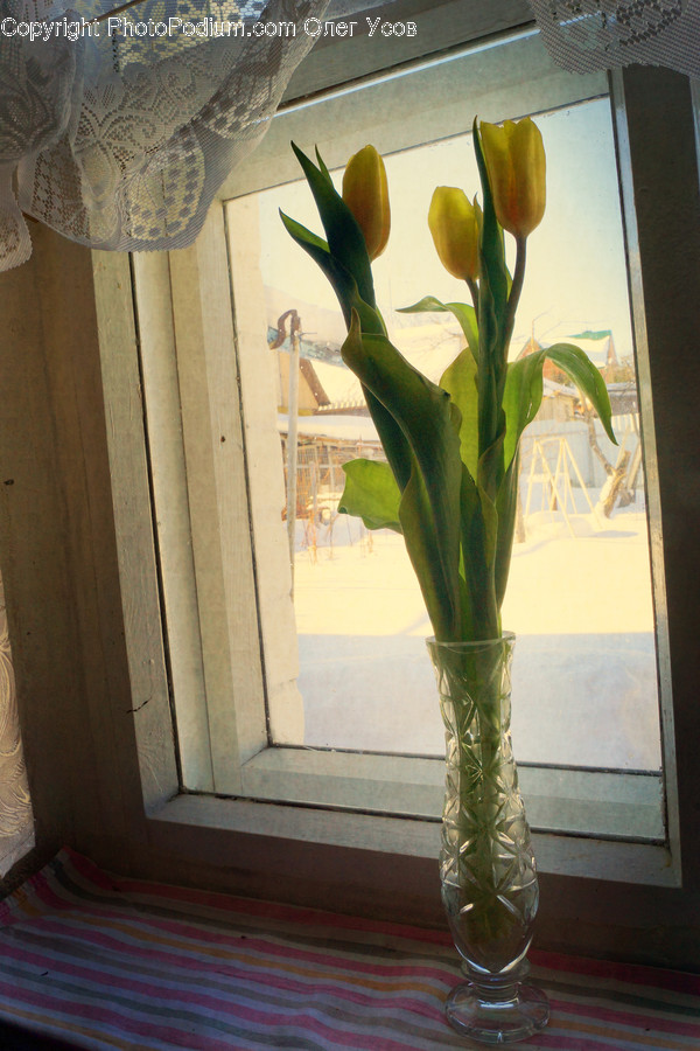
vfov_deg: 61.9
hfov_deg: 43.6
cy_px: 526
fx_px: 875
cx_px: 350
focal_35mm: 30
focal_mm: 20
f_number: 20
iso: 200
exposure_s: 1/60
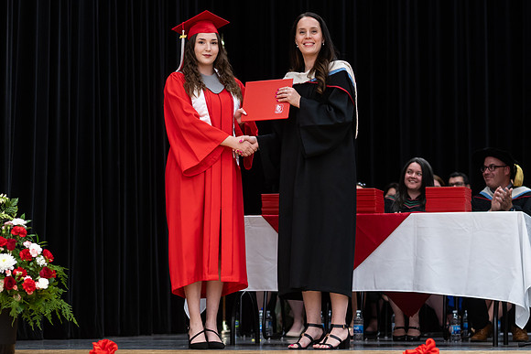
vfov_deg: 12.5
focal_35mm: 110
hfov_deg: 18.7
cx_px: 266
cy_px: 195
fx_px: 1617
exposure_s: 1/200
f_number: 2.8
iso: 1000
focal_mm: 85
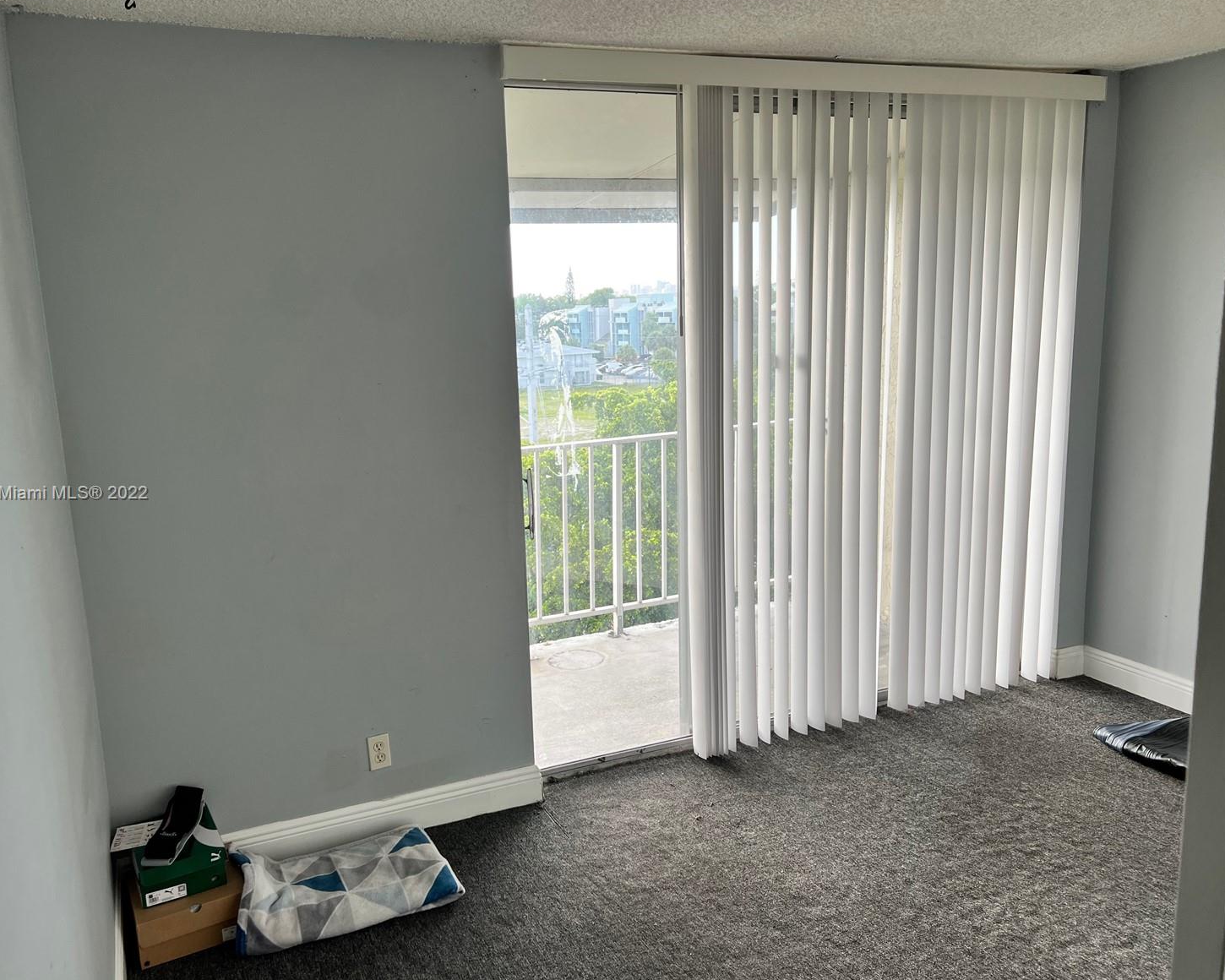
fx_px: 1015
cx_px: 553
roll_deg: +3.0
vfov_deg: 51.5
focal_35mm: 28
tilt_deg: -11.6
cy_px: 494
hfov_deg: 62.1
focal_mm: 5.7
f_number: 1.5
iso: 40
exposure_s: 1/266
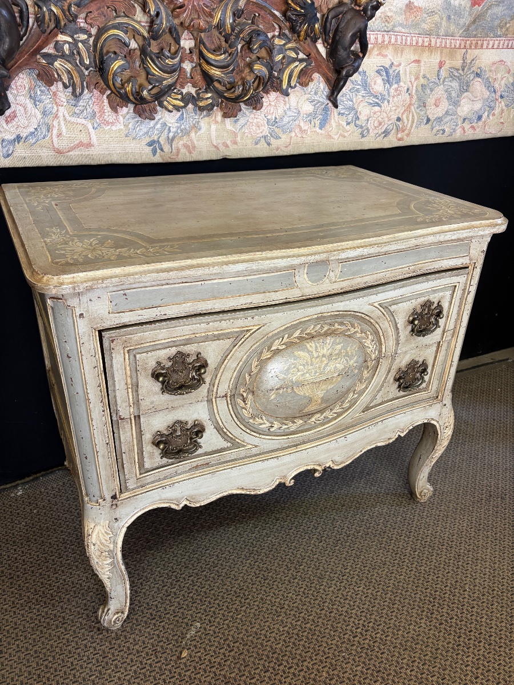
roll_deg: -3.1
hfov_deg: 53.1
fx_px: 515
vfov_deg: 67.3
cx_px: 257
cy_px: 342
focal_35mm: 26
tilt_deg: -29.4
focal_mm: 5.96
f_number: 1.6
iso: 160
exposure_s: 1/50
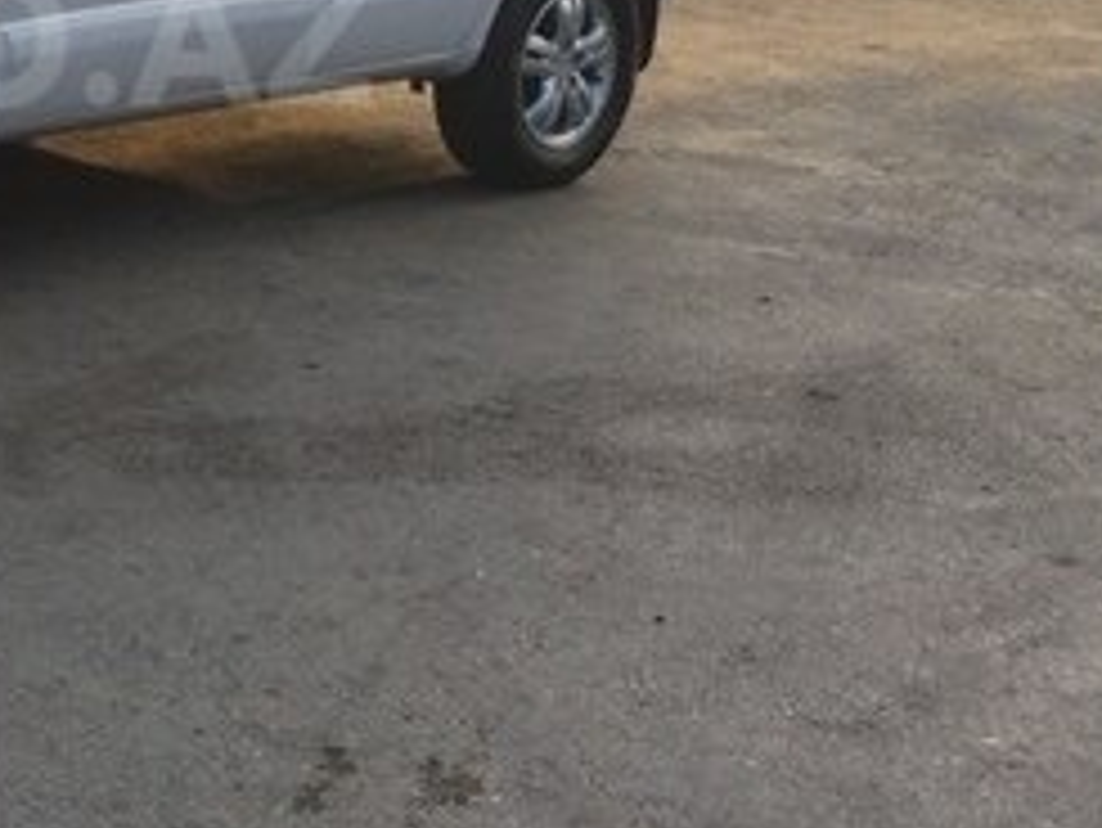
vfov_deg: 18.5
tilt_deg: -11.5
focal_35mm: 78
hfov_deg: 23.6
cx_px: -90
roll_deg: -1.3
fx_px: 2484
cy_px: 38
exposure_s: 1/181
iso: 32
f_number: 2.2
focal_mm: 4.15
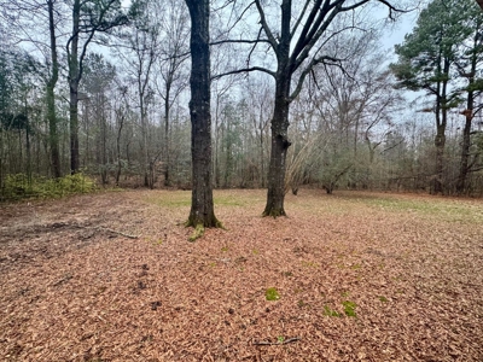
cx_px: 242
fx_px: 195
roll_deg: -1.0
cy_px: 181
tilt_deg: -4.8
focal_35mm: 14
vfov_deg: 85.7
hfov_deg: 102.1
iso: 320
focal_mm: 2.22
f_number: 2.2
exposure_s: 1/120
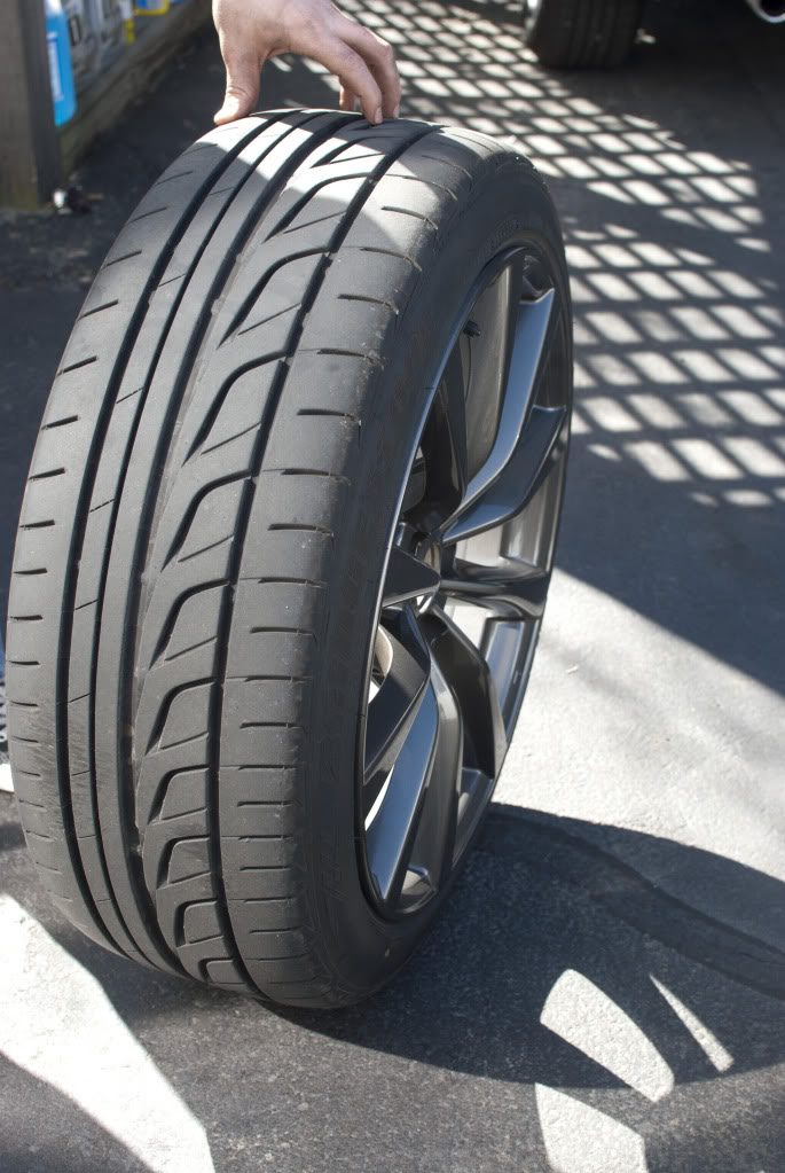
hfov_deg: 25.8
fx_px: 1712
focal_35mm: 52
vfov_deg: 37.8
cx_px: 392
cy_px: 586
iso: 200
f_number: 5.6
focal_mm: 35
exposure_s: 1/125
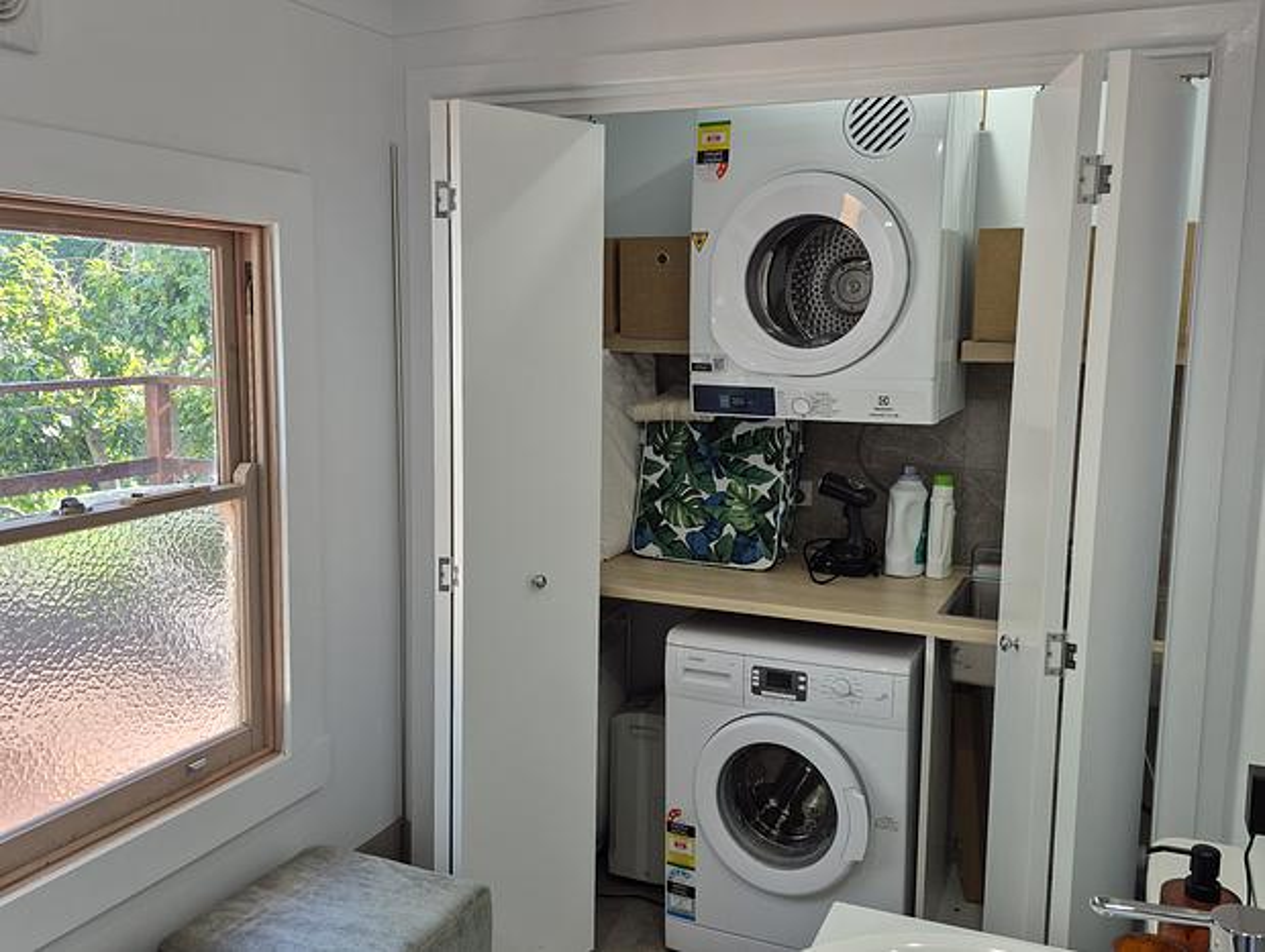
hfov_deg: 73.8
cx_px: 632
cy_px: 476
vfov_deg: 59.0
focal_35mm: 23
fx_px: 842
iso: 50
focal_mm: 5.4
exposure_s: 1/100
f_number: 1.8
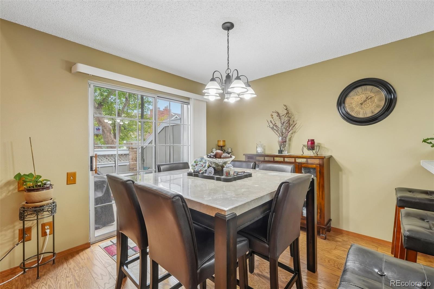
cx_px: 217
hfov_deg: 100.4
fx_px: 181
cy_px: 144
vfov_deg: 77.3
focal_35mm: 15
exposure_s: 1/8
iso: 800
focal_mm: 10
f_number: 8
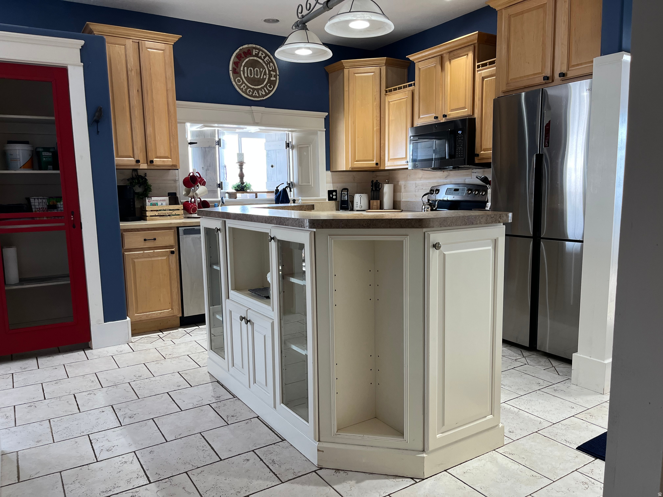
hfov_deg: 67.3
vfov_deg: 53.1
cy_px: 248
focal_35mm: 26
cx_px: 332
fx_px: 498
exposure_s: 1/120
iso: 125
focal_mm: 5.1
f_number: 1.6
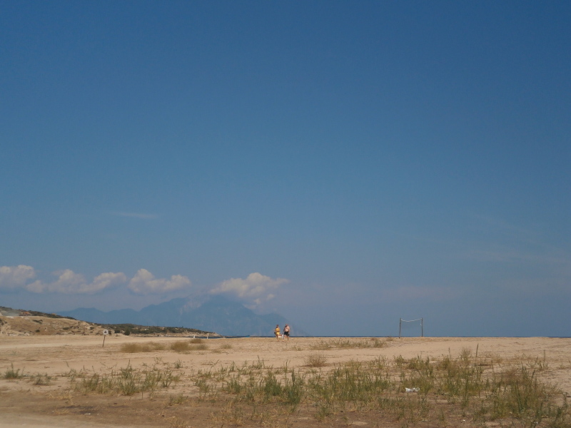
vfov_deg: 30.9
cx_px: 286
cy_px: 214
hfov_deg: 40.4
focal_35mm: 47
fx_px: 775
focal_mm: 8.3
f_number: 9.7
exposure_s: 1/400
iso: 80
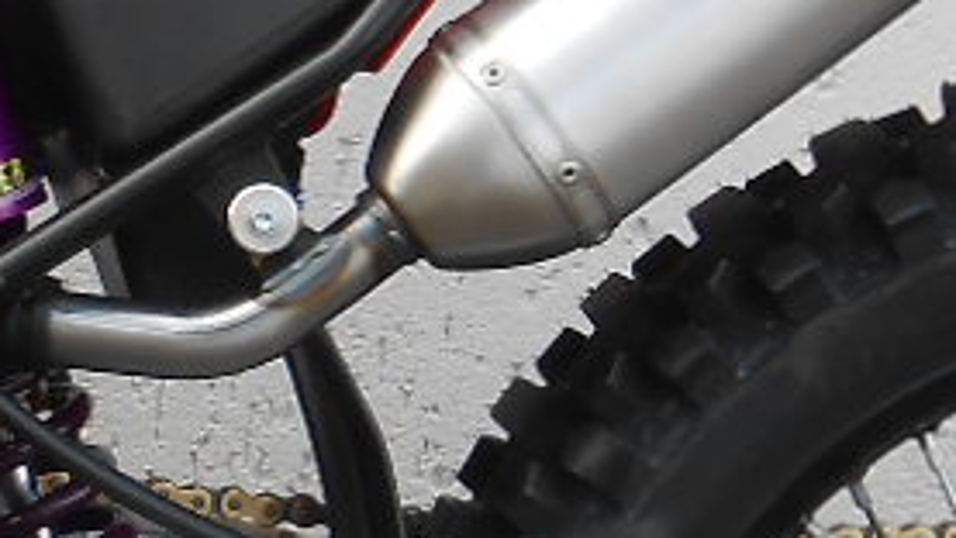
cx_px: -531
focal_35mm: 239
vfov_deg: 5.1
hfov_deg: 8.8
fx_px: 6060
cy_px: 279
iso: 80
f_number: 4.2
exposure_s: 1/80
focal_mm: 6.8
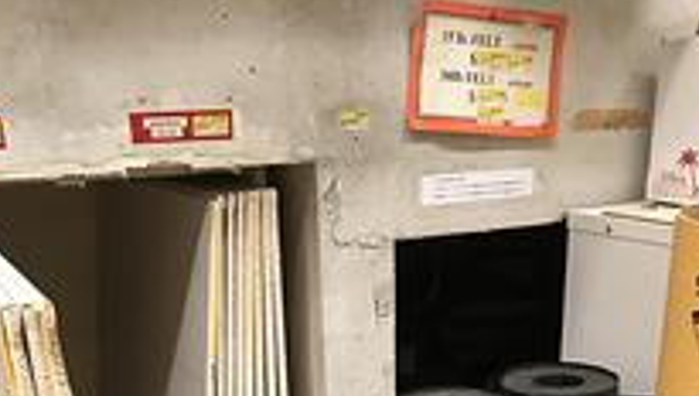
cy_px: 515
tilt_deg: -23.4
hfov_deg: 39.8
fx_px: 965
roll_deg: +1.7
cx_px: 353
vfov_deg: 21.0
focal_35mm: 52
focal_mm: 3.99
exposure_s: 1/15
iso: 80
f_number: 1.8
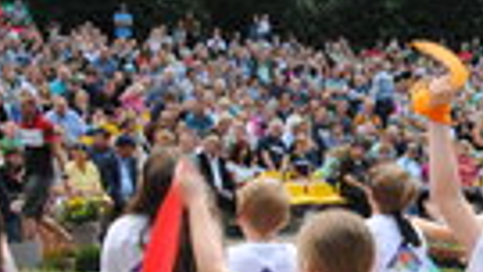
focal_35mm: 112
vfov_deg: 10.7
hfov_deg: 18.8
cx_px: 429
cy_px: 265
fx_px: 1435
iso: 140
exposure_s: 1/125
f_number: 5.6
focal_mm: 24
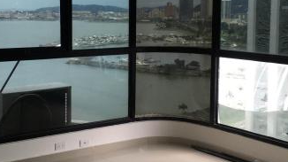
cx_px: 117
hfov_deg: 33.8
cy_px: 50
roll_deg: -0.3
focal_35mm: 62
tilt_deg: -5.0
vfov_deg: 19.3
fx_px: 473
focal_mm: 4.15
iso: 40
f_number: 2.2
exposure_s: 1/120
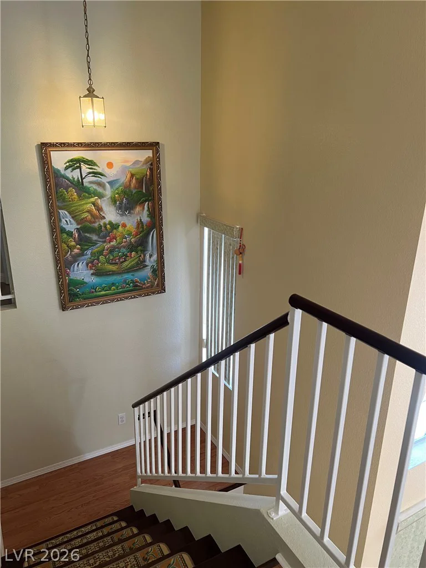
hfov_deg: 53.1
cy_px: 284
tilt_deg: -20.0
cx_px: 213
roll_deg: -0.8
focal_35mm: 26
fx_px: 427
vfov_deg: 67.3
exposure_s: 1/60
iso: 100
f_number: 1.5
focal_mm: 5.7
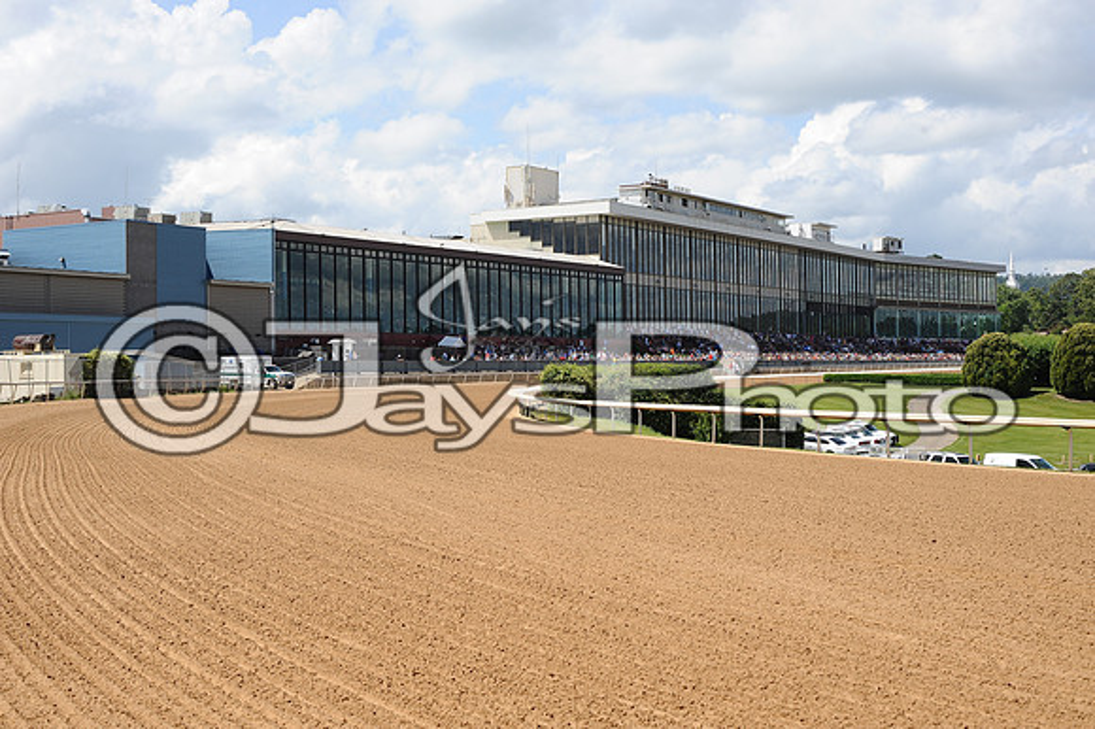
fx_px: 1520
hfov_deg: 39.6
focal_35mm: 50
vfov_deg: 27.0
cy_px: 364
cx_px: 548
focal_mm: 50
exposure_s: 1/500
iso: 200
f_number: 8
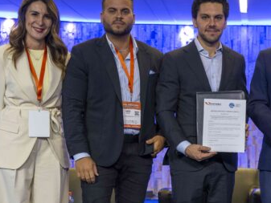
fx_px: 721
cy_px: 150
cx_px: 254
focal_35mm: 92
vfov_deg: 16.0
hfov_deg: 20.8
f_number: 4
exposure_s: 1/60
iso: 800
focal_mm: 42
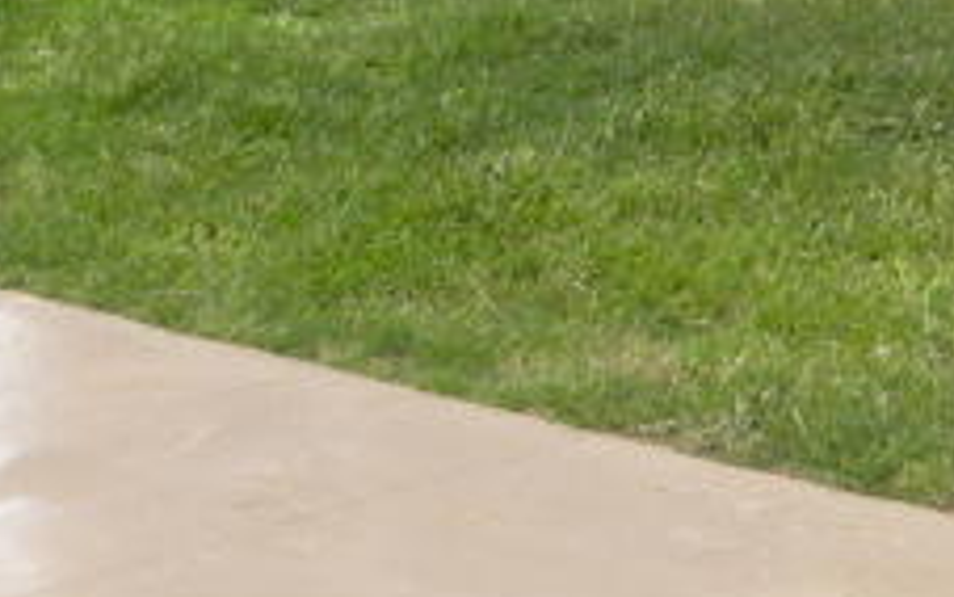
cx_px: 1778
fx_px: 5227
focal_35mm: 201
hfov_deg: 9.8
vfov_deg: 6.4
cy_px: -584
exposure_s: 1/158
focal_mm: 7.4
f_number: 5
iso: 64
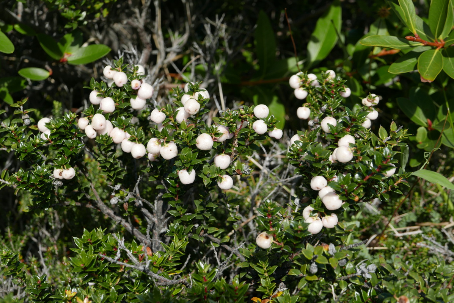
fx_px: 909
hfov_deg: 28.1
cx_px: 227
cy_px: 152
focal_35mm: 72
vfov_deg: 19.0
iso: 200
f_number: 5.6
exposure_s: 1/500
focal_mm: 32.6
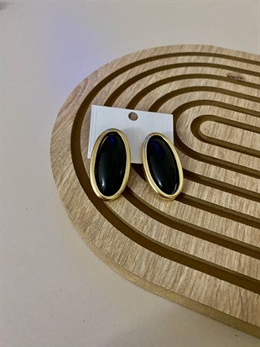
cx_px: 130
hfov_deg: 54.9
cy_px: 174
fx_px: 250
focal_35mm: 25
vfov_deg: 69.4
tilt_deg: -53.1
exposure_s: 1/33
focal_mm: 4.25
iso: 500
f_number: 1.8
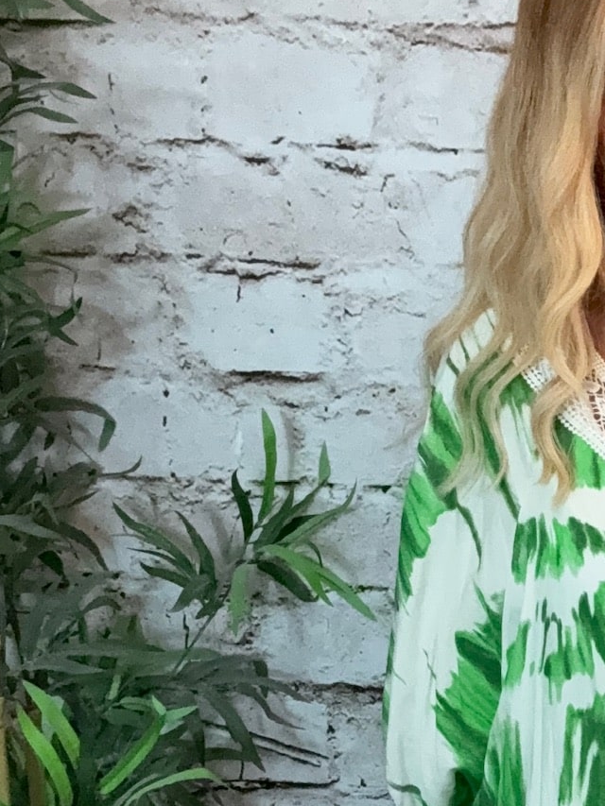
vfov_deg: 26.1
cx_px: 635
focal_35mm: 72
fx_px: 1677
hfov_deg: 19.7
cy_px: 730
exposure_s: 1/50
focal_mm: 2.69
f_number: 1.9
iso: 250
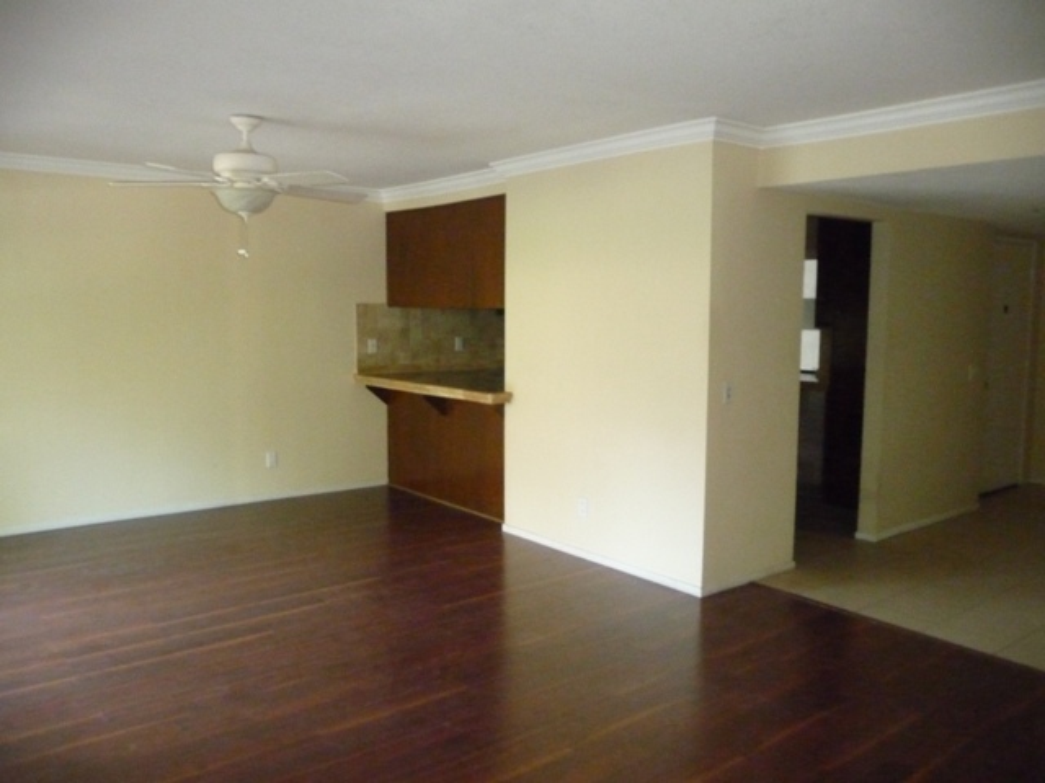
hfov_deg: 63.4
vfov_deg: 49.7
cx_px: 522
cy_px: 392
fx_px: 845
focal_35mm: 28
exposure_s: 1/30
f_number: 3.3
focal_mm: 4.7
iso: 800
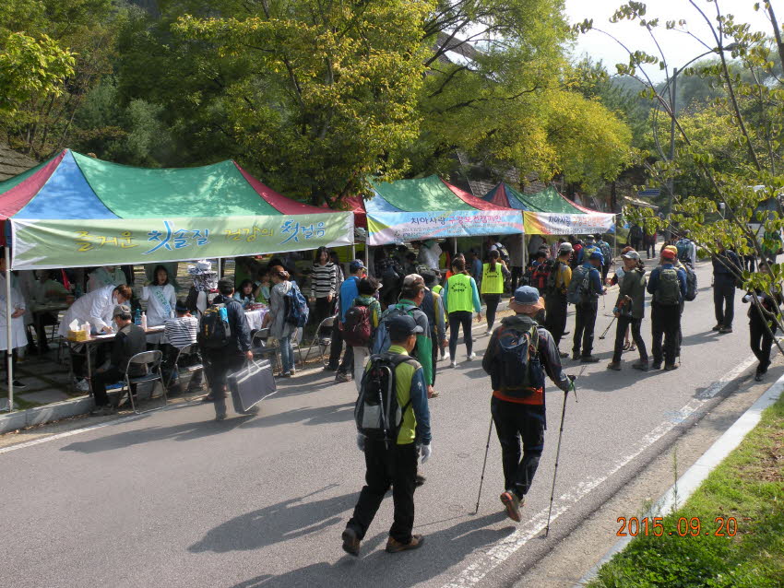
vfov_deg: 43.0
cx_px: 392
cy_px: 294
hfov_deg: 55.3
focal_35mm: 33
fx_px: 748
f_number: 5.6
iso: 64
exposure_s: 1/169
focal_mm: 5.8
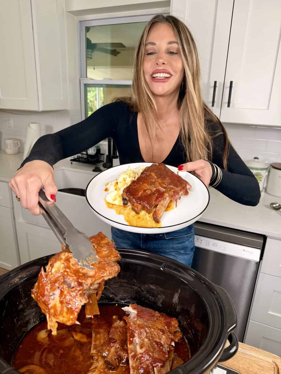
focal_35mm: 24
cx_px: 140
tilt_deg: -19.1
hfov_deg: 56.8
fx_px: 260
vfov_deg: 71.6
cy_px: 187
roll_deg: -2.4
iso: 50
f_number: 1.78
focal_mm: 6.76
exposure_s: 1/142
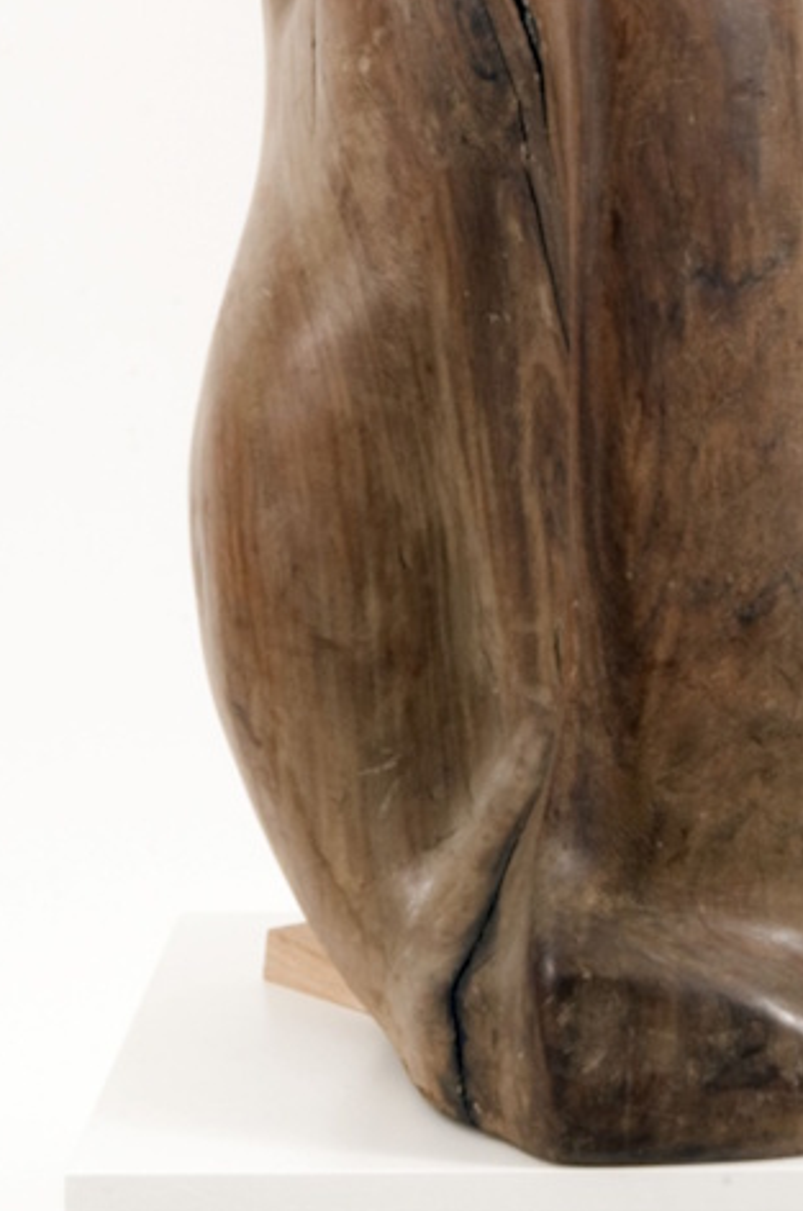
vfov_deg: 8.9
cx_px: 594
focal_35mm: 229
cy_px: -290
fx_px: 7690
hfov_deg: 6.0
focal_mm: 60
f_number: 29
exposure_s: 1/100
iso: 200
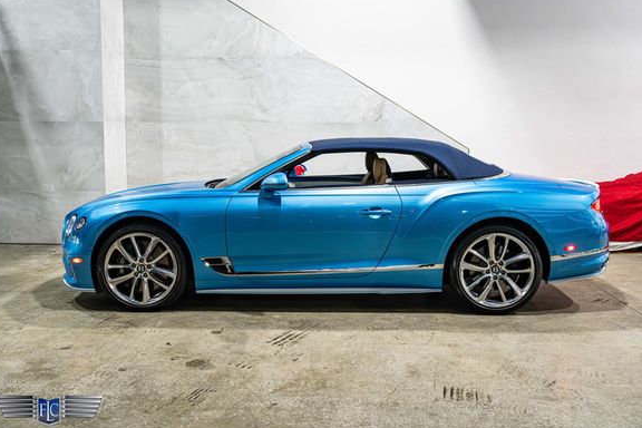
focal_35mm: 37
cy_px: 198
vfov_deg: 35.9
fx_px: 660
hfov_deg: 51.9
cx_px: 316
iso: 1600
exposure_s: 1/30
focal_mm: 32
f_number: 5
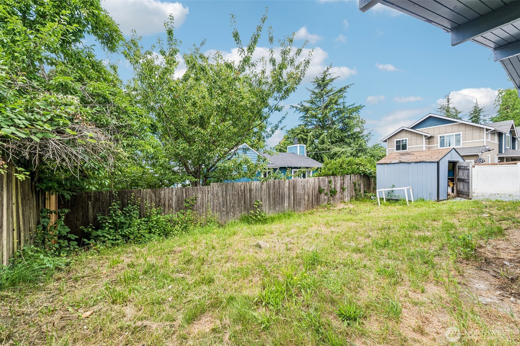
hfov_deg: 100.4
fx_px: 217
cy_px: 173
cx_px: 260
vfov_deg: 77.3
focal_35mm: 15
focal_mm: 10
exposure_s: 1/80
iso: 250
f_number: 9
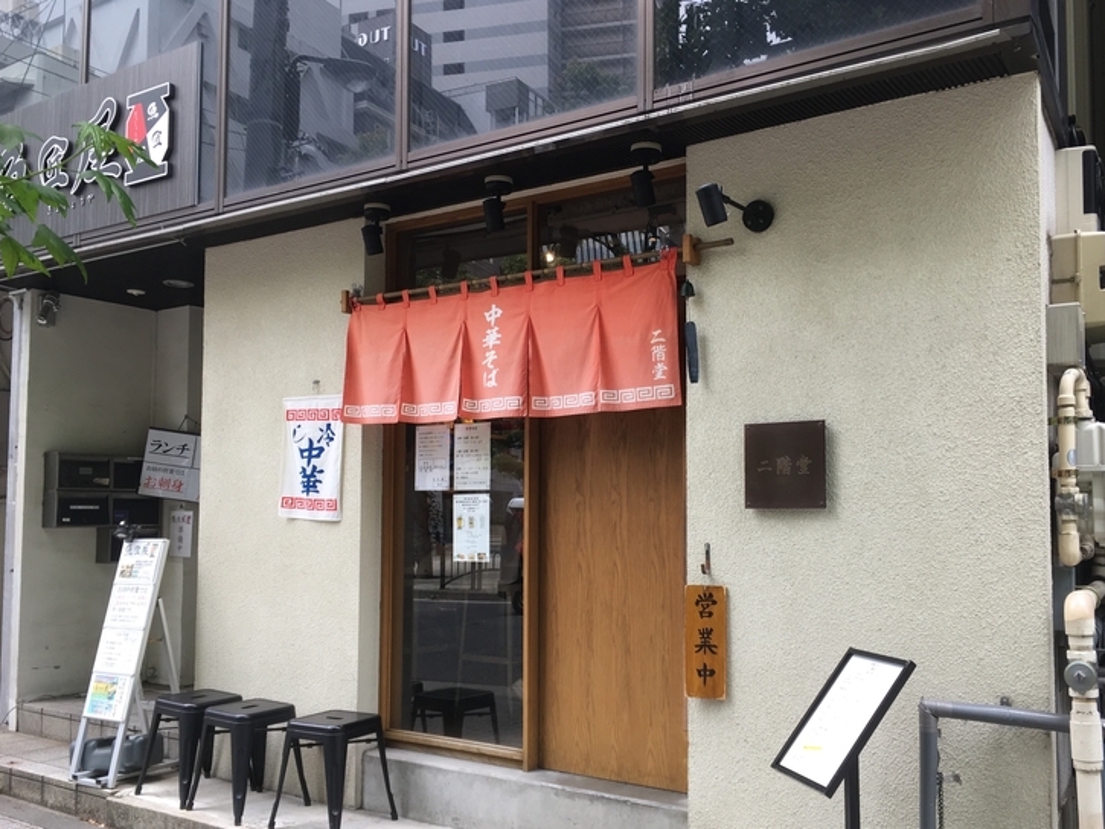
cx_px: 593
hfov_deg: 56.7
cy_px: 454
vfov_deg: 44.1
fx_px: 1022
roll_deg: -1.6
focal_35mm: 32
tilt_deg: +2.5
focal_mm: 4.15
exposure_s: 1/120
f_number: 2.2
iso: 25
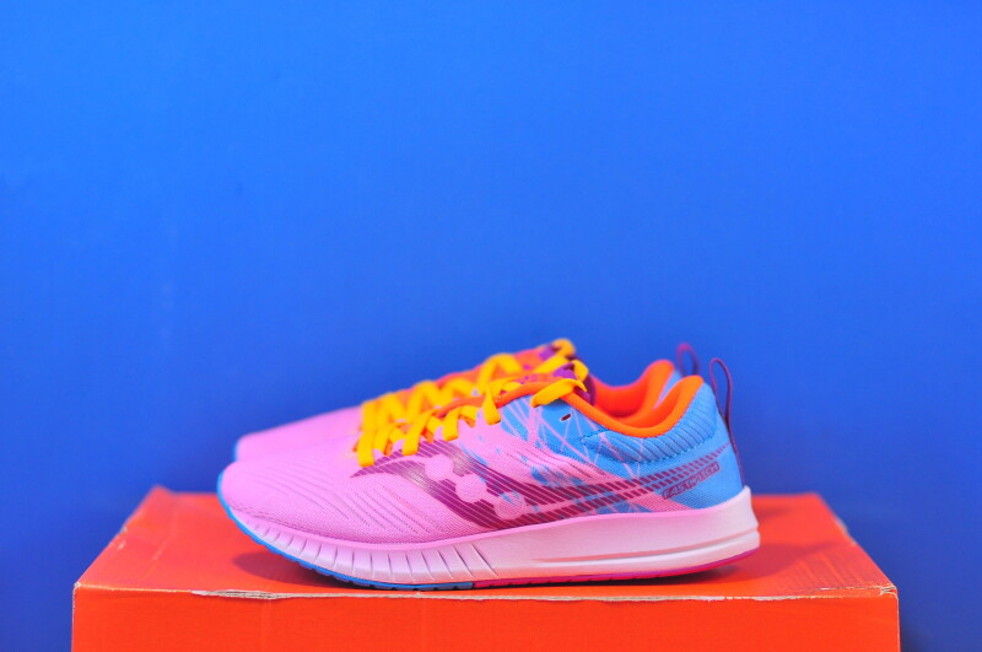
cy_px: 326
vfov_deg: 18.1
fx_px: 2043
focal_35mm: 75
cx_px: 491
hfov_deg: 27.0
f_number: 2.2
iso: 250
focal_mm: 50
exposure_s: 1/320
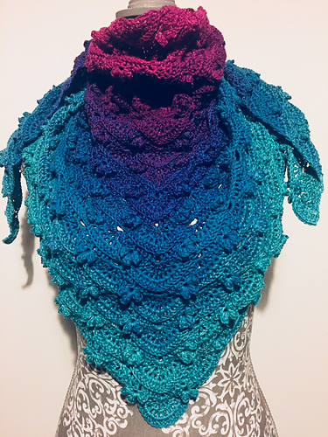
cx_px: 164
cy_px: 218
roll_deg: +2.0
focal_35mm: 29
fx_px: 366
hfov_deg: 48.2
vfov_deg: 61.7
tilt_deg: +1.6
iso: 250
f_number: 2.2
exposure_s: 1/17
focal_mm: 4.15
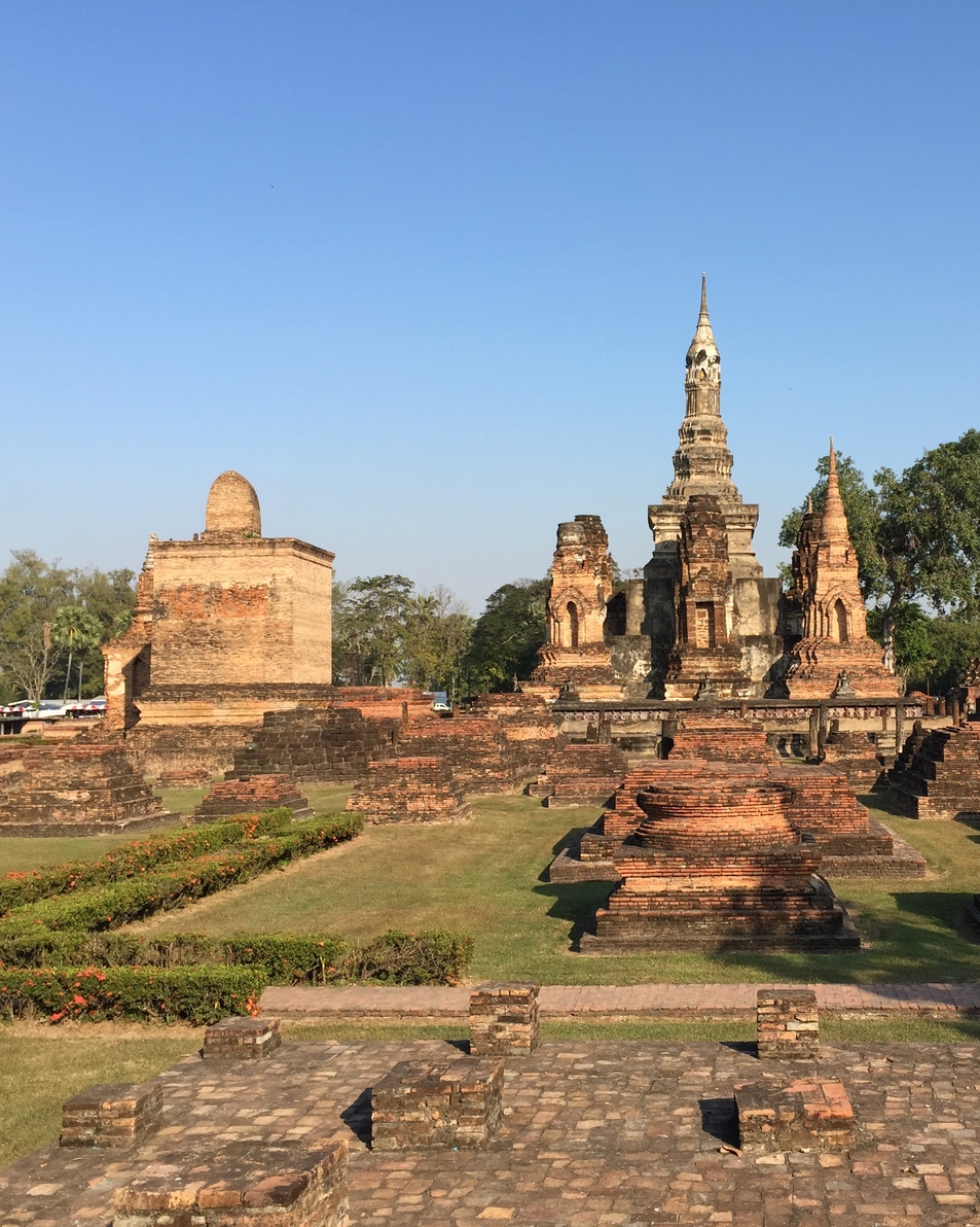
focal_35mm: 38
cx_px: 677
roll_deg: +0.0
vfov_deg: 47.9
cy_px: 614
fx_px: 1378
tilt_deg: +3.3
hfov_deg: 38.6
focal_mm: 4.15
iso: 32
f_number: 2.2
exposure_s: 1/1319
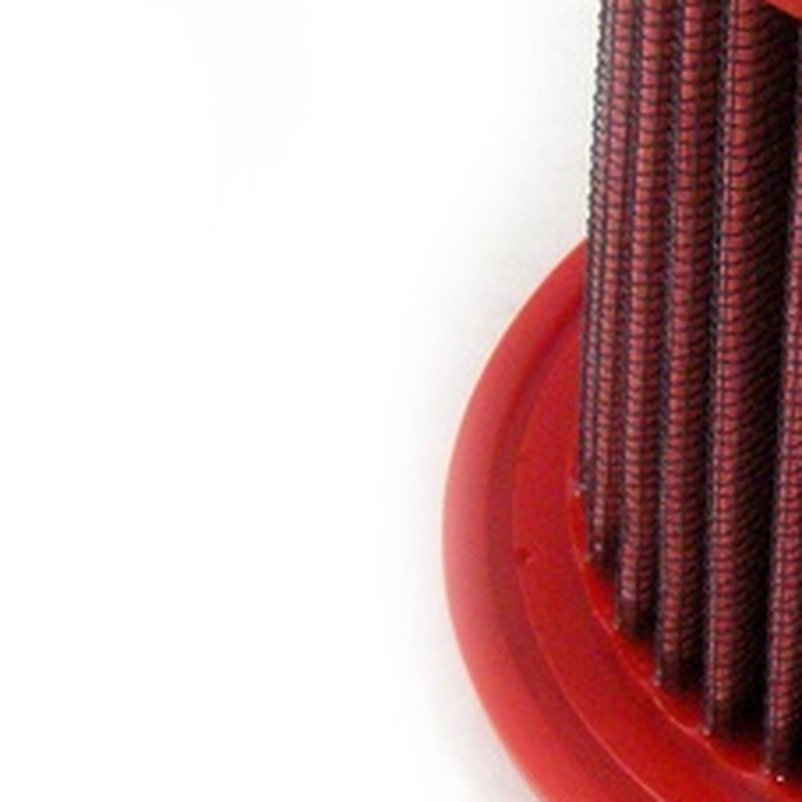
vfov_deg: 16.1
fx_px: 2831
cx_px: 1095
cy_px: 371
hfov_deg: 15.2
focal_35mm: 108
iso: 301
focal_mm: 5.7
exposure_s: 1/61.5
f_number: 2.8
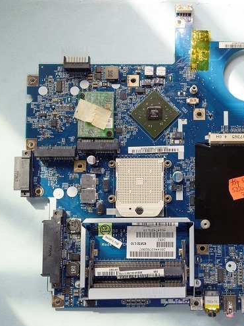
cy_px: 163
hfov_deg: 29.9
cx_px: 174
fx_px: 451
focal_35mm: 48
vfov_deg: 39.7
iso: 100
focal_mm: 22
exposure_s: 1/20
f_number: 8
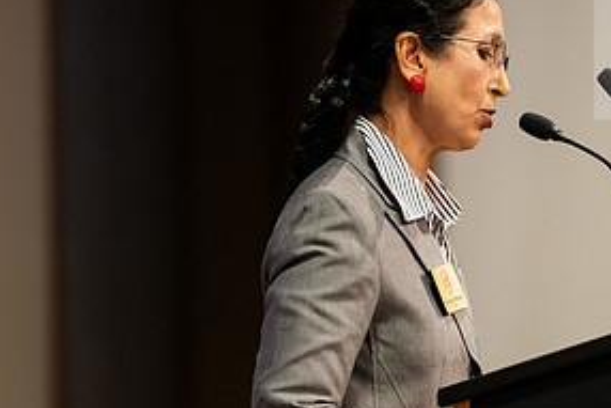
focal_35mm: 609
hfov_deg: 3.4
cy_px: 200
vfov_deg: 2.3
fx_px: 10341
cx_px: 530
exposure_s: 1/200
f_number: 2.8
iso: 2500
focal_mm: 300
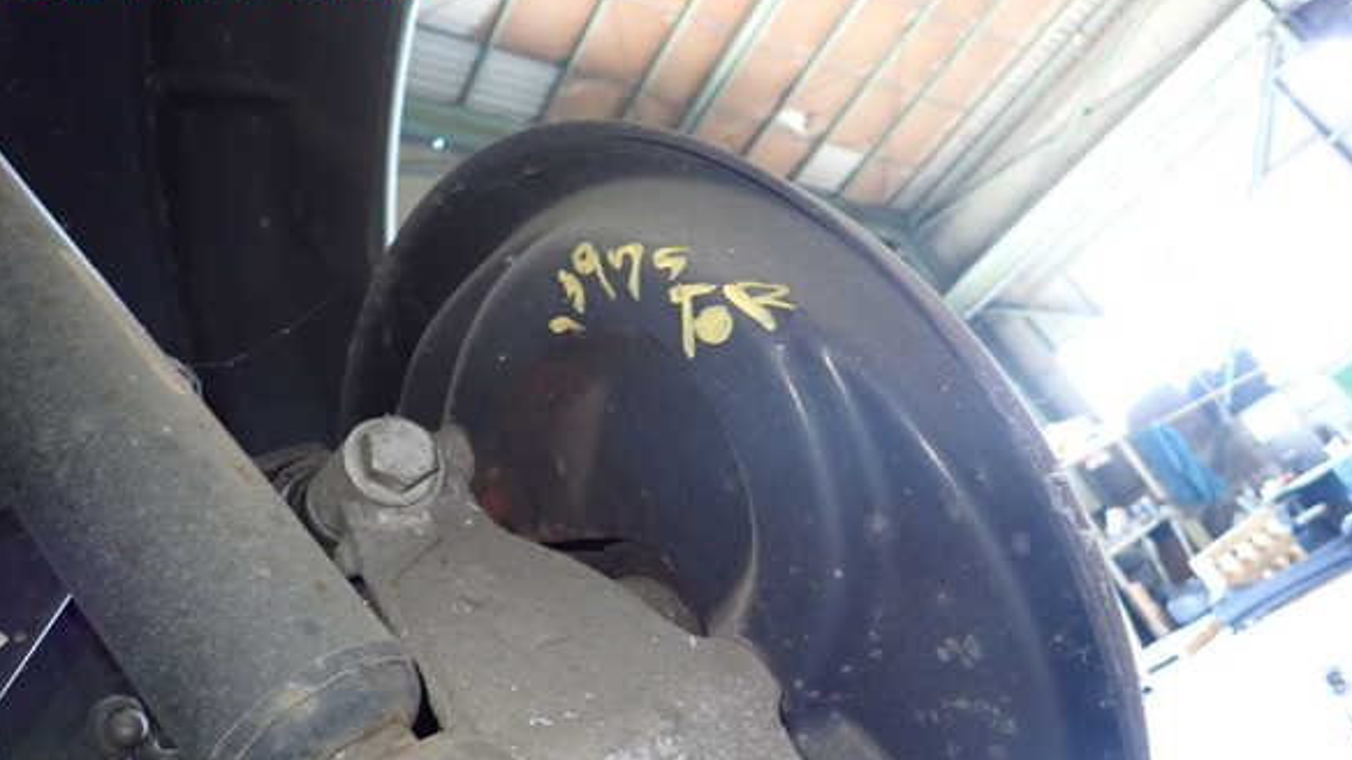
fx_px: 1003
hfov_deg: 67.9
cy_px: 470
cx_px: 688
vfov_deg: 41.2
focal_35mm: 28
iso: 500
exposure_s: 1/30
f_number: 2
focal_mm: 4.5
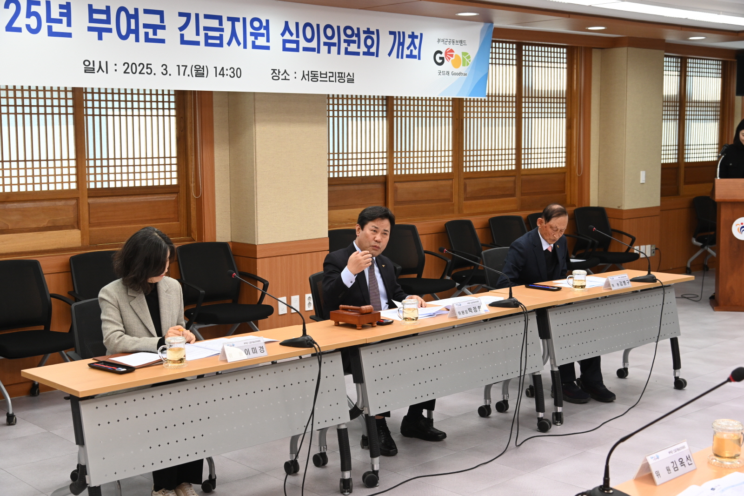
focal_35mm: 48
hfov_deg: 41.1
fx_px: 992
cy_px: 248
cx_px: 372
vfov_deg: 28.1
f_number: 5
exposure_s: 1/200
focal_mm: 48
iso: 1000
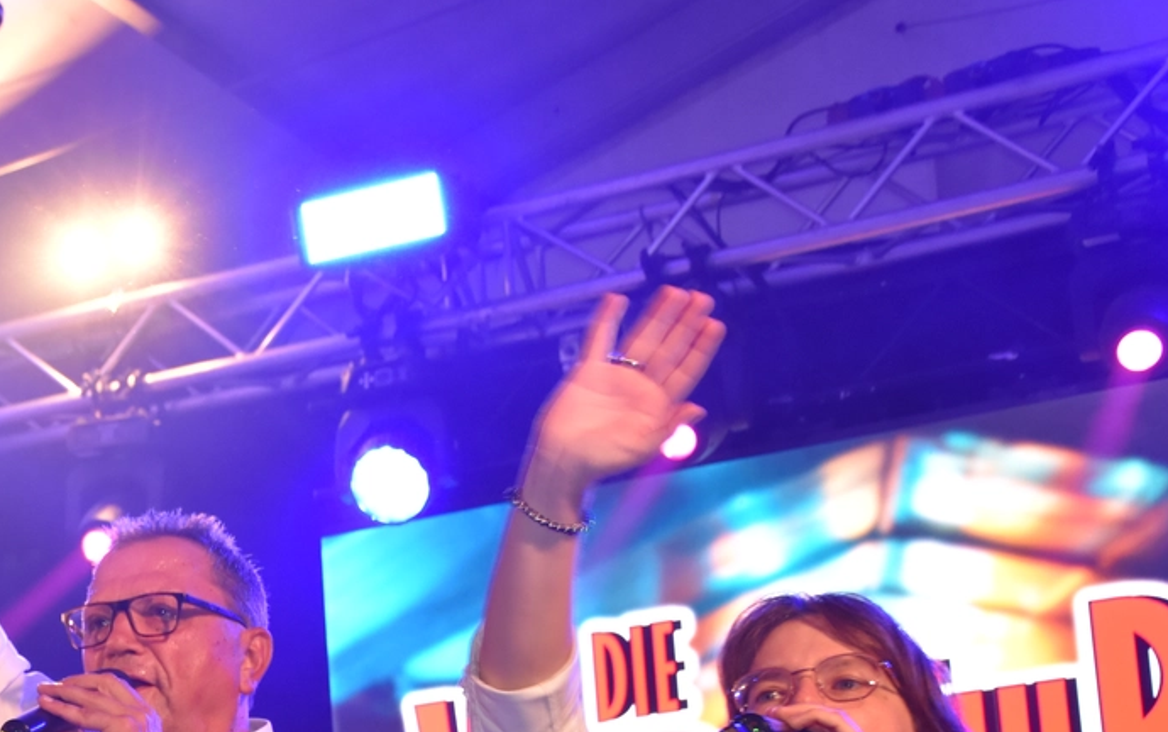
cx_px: -61
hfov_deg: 21.4
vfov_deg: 13.8
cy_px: 773
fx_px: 2962
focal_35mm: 93
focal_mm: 28
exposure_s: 1/100
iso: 800
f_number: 5
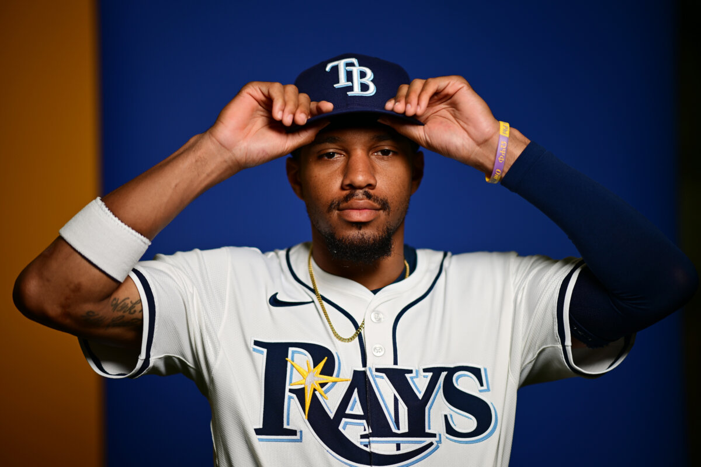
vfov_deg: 13.0
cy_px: 234
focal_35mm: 105
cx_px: 350
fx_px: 2044
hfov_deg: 19.5
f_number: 1.4
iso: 64
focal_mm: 105
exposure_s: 1/800
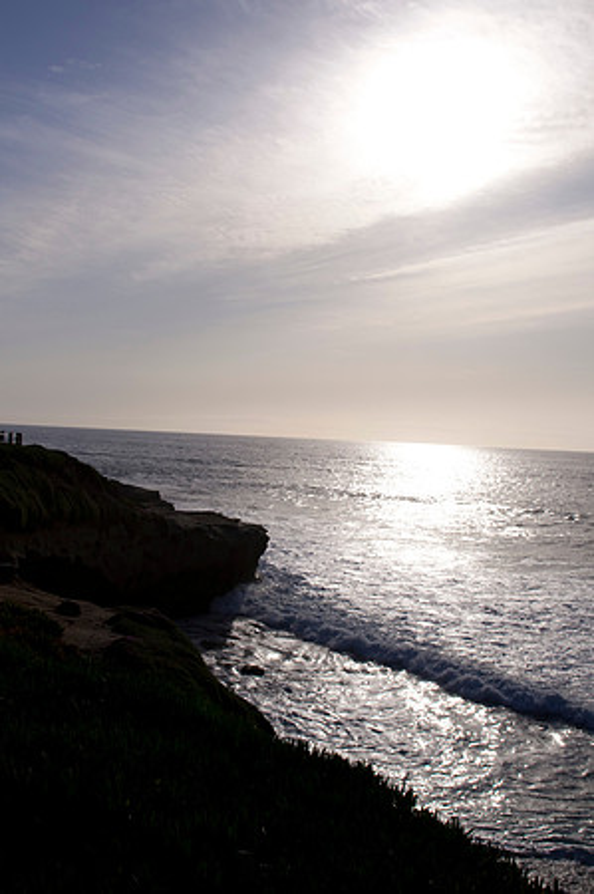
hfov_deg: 31.8
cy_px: 447
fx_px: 1042
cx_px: 297
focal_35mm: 42
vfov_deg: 46.4
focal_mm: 28
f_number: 13
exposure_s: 1/1000
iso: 200
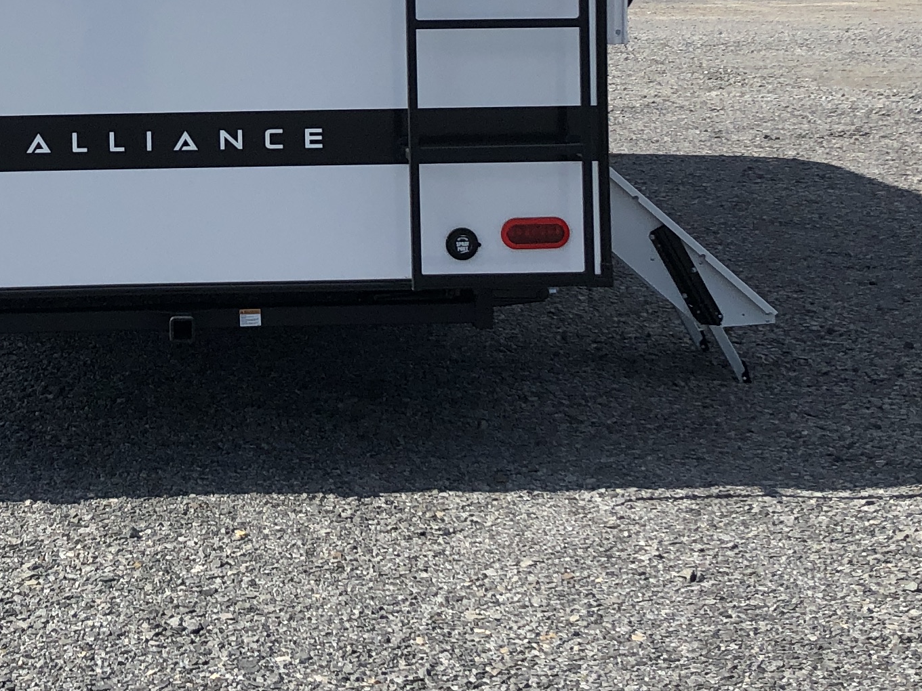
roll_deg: +0.6
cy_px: -39
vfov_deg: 17.3
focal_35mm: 83
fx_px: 2211
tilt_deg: -1.7
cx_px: 200
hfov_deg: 23.3
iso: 20
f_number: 1.8
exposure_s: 1/2525
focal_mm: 3.99
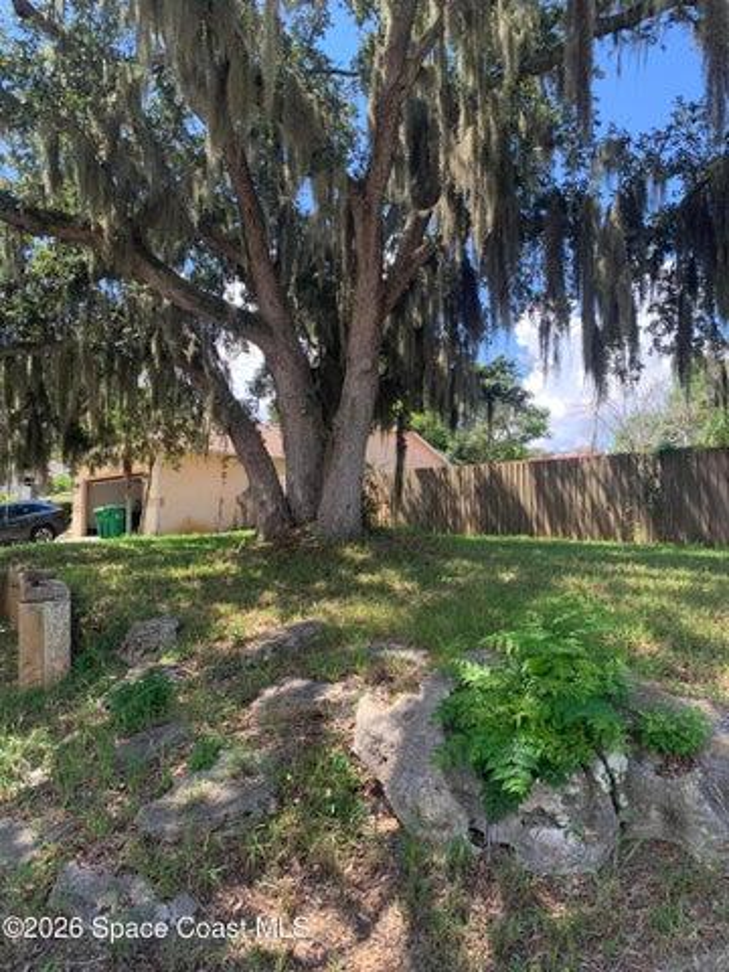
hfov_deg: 53.1
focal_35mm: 26
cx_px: 364
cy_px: 486
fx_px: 730
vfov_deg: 67.3
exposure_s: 1/405
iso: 25
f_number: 1.8
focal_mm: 4.25
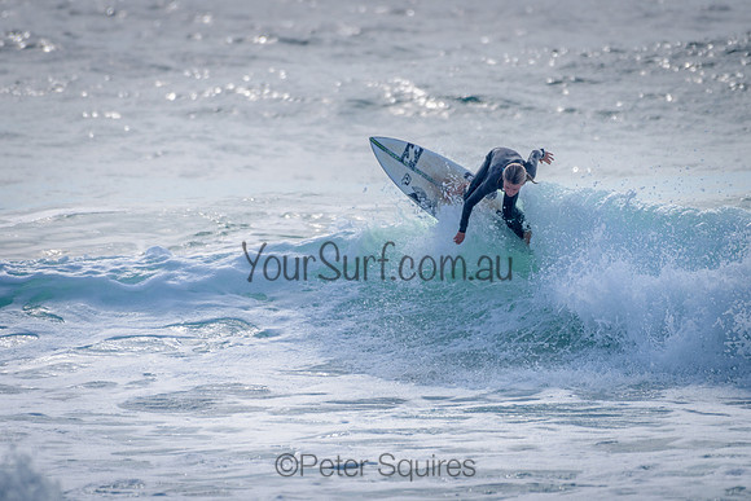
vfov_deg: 2.2
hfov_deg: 3.4
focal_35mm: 613
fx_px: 12790
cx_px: 357
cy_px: 194
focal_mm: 500
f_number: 5.6
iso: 110
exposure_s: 1/2000
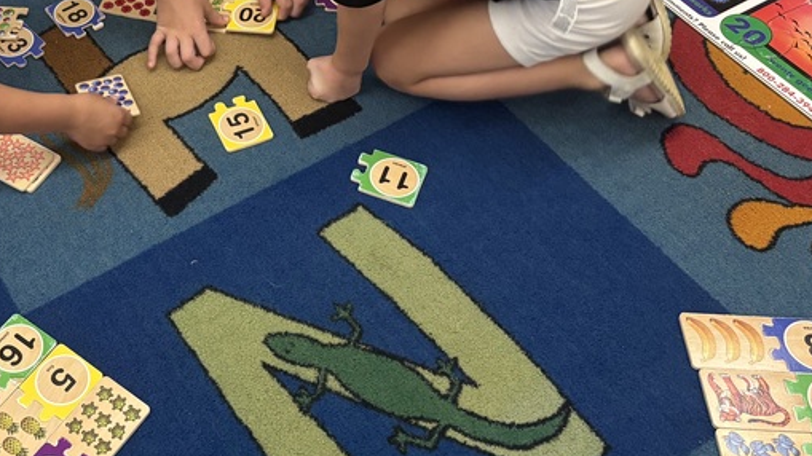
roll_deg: +4.3
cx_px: 132
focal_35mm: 57
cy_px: -49
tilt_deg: -41.2
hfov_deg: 35.1
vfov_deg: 20.1
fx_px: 1227
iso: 160
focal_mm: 5.96
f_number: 1.6
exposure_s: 1/60
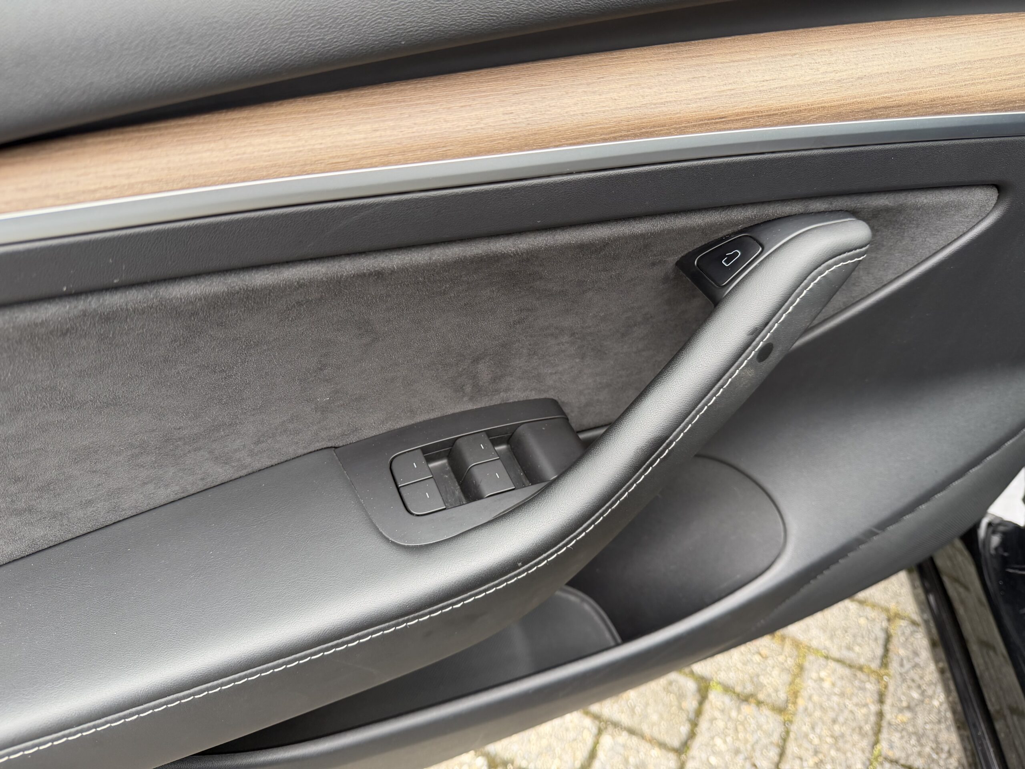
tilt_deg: -43.7
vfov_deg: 56.8
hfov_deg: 71.6
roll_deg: +1.8
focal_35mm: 24
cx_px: 512
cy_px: 384
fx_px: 711
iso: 125
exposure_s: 1/121
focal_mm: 6.76
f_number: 1.78
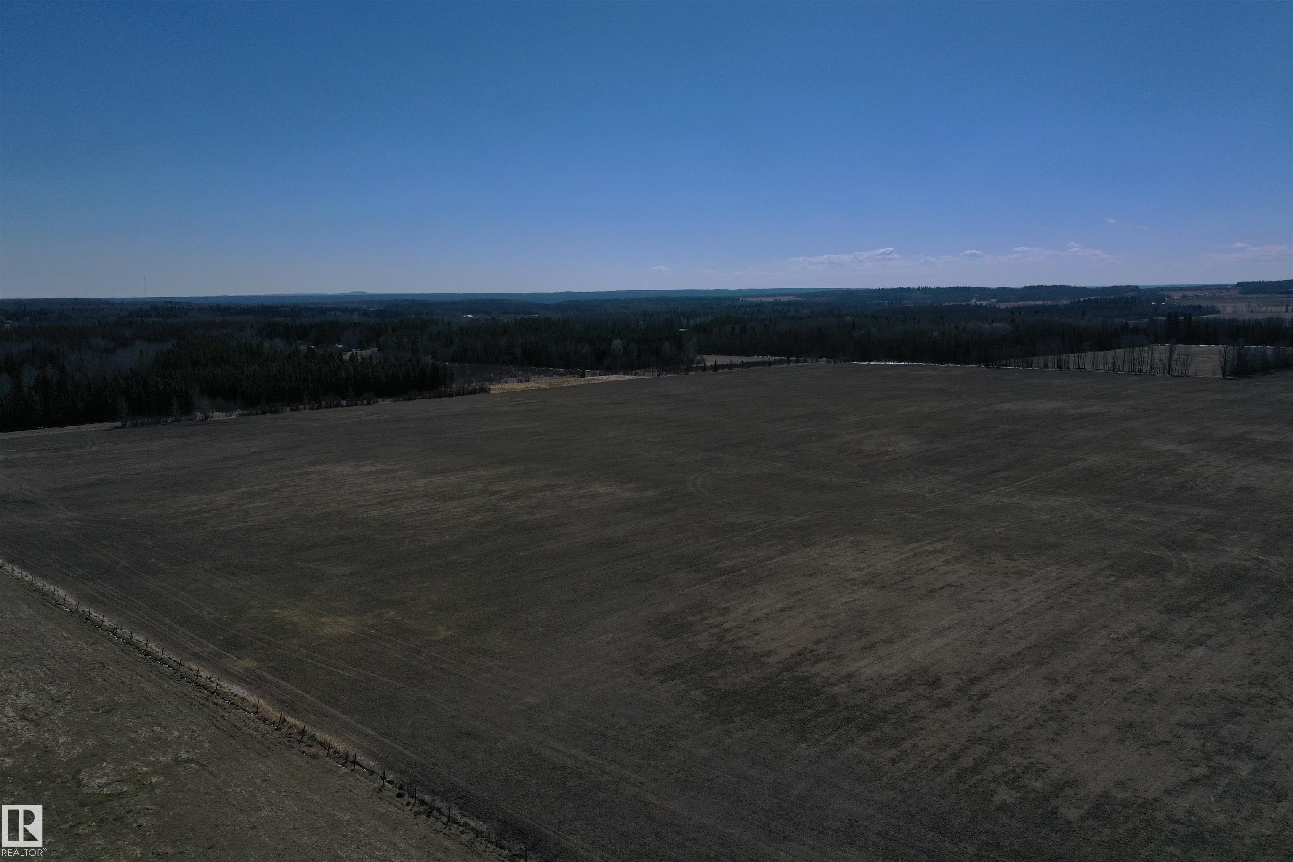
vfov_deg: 46.4
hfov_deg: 65.5
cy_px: 431
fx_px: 1006
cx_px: 646
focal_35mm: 28
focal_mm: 10.26
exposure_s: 1/1250
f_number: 8
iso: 100
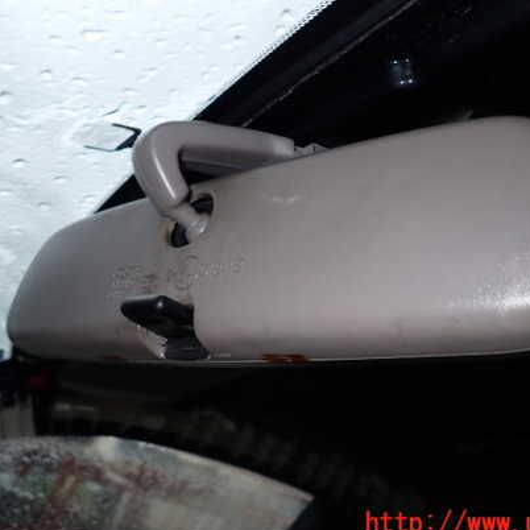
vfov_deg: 49.7
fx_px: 572
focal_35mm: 33
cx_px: 268
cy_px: 244
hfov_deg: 49.7
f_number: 5.6
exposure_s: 1/30
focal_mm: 4.5
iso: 200
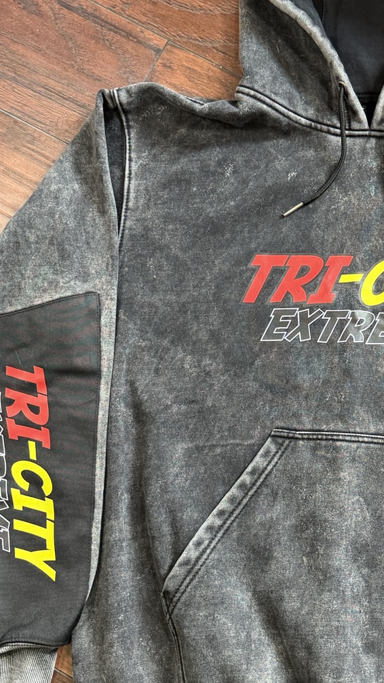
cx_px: 365
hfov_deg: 22.4
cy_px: 306
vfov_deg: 39.8
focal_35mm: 52
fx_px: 941
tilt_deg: -79.1
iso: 320
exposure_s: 1/60
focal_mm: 6.76
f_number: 1.78
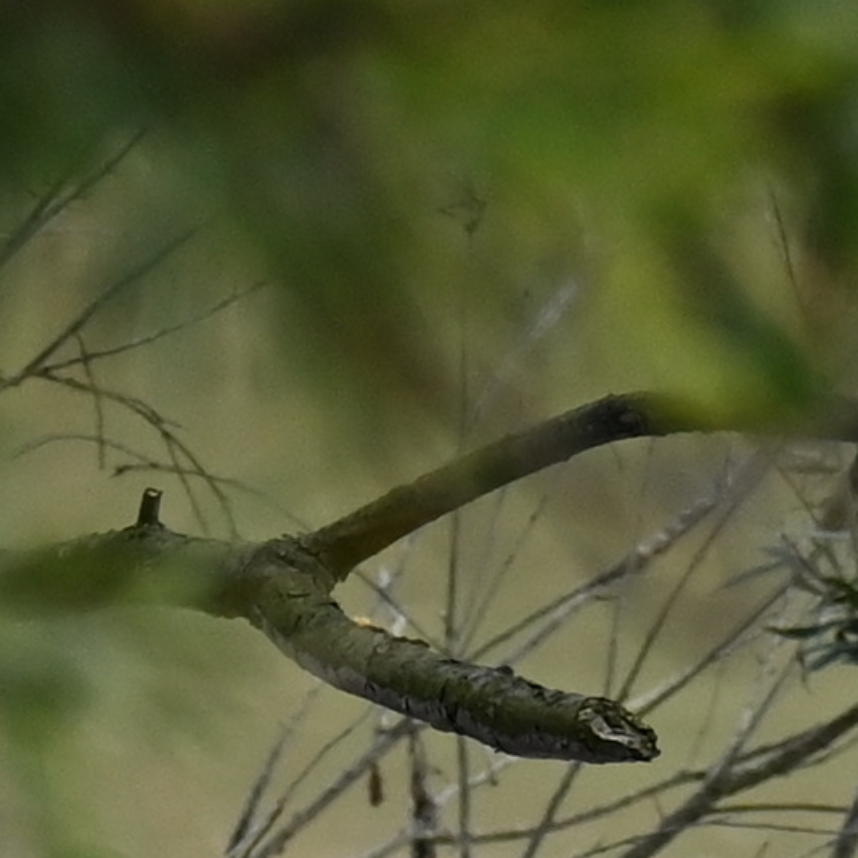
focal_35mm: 1129
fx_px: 31672
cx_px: 1898
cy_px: 2788
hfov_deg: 1.5
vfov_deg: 1.5
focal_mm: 85
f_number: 5
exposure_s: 1/160
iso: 400
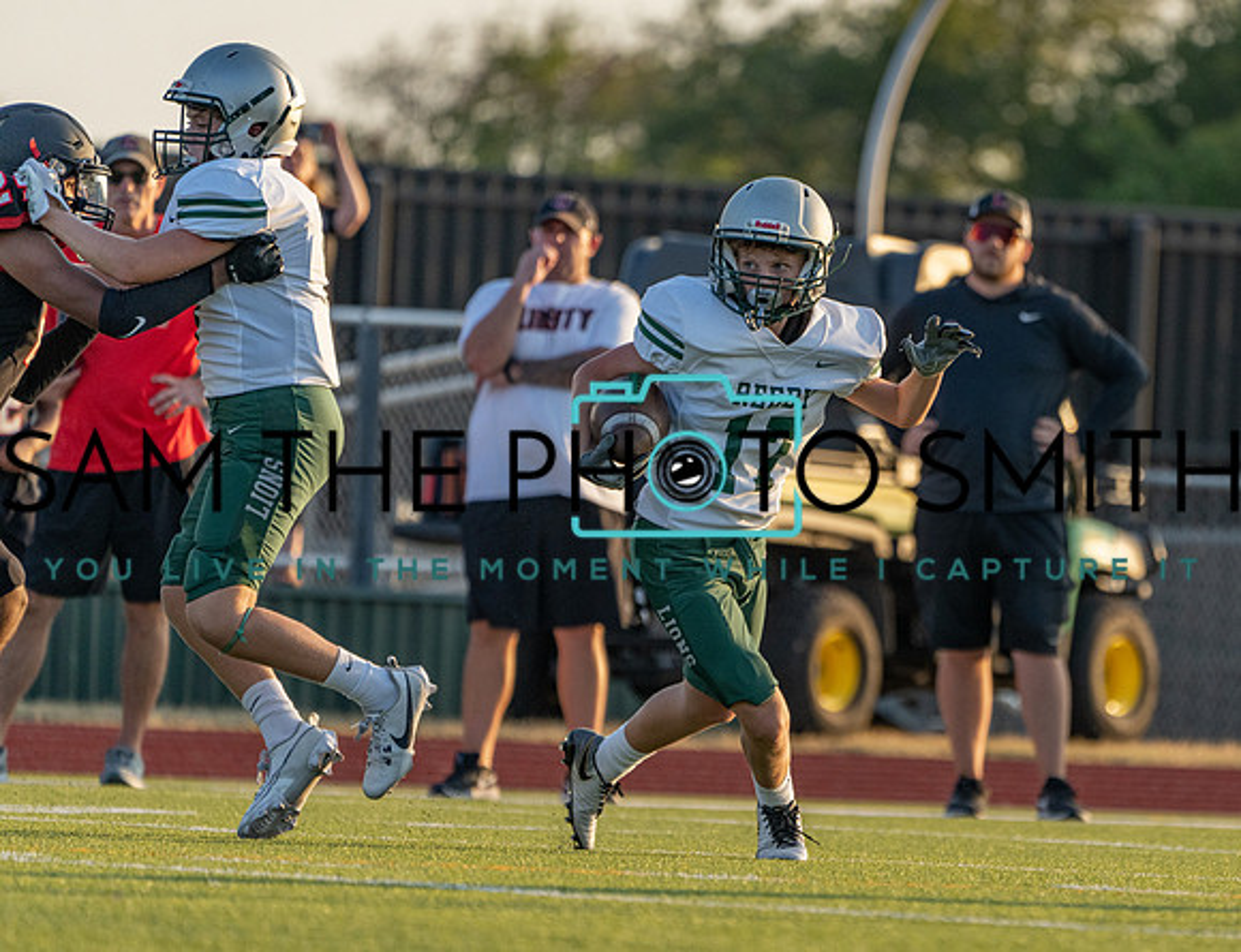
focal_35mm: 583
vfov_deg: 2.6
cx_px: 947
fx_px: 21079
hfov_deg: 3.4
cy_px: 556
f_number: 5.6
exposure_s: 1/1250
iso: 640
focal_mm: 400
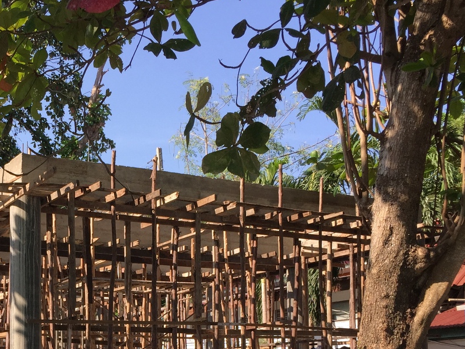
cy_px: 344
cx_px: 71
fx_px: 779
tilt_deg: +4.2
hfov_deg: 32.0
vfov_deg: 24.2
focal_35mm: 58
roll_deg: -0.5
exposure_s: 1/942
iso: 32
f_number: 2.2
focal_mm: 4.15
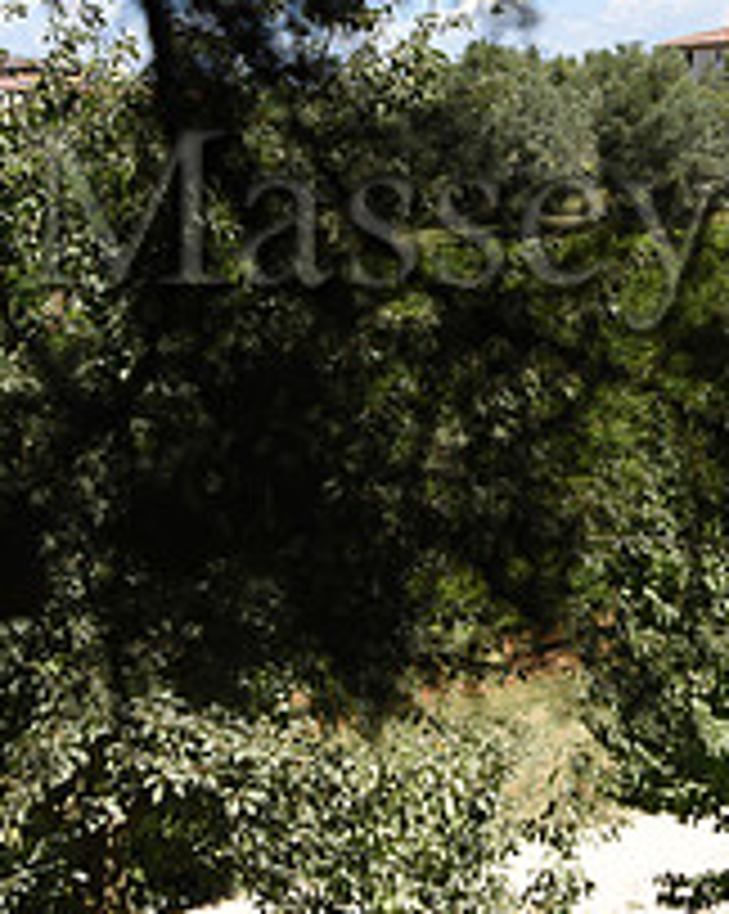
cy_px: 232
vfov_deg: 20.2
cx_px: 792
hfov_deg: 15.9
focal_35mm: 94
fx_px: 2539
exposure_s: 1/500
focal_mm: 35
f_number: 6.3
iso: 140
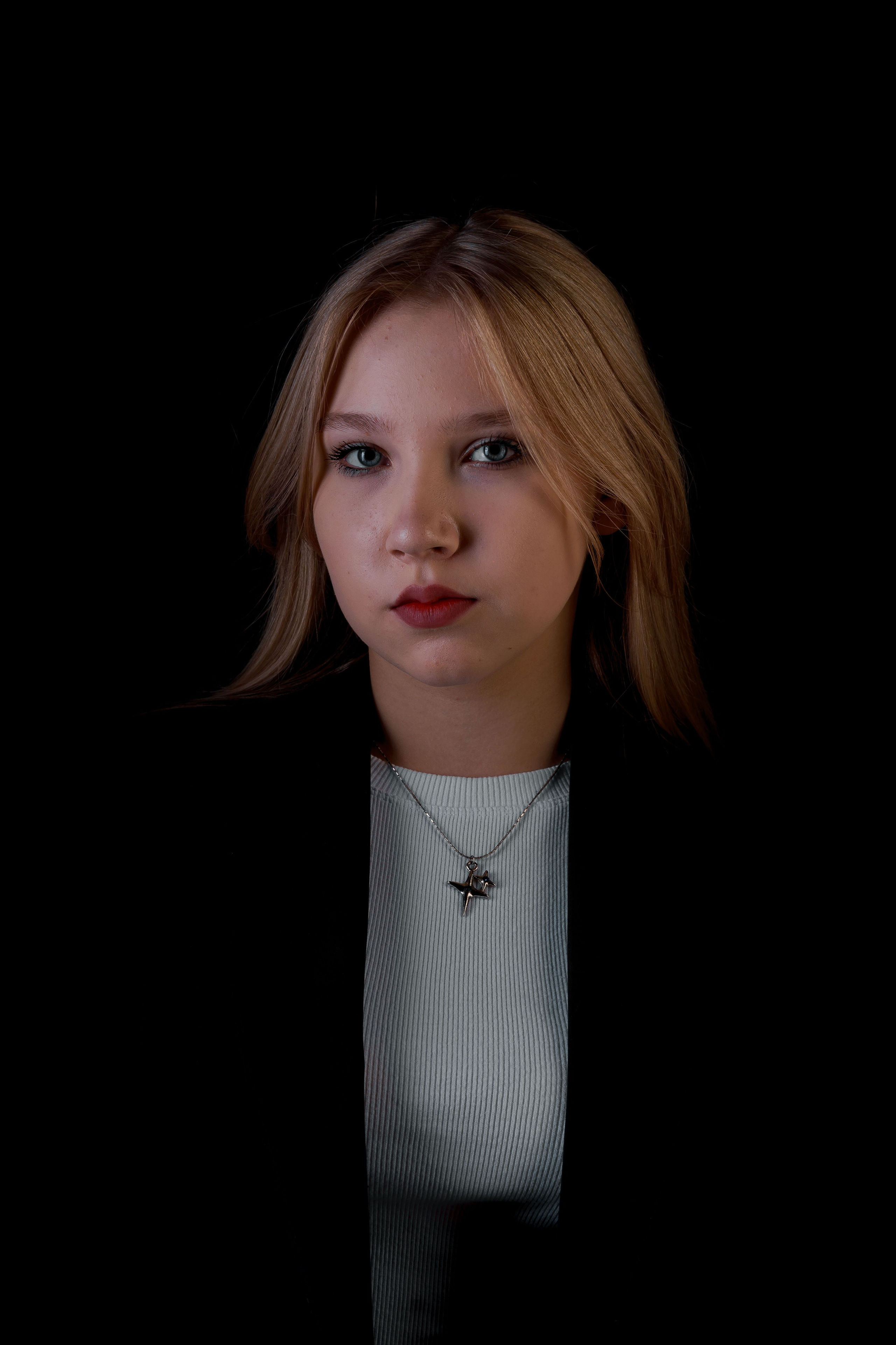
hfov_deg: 10.9
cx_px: 448
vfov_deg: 16.3
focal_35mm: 126
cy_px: 672
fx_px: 4704
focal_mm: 126
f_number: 7.1
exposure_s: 1/125
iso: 100
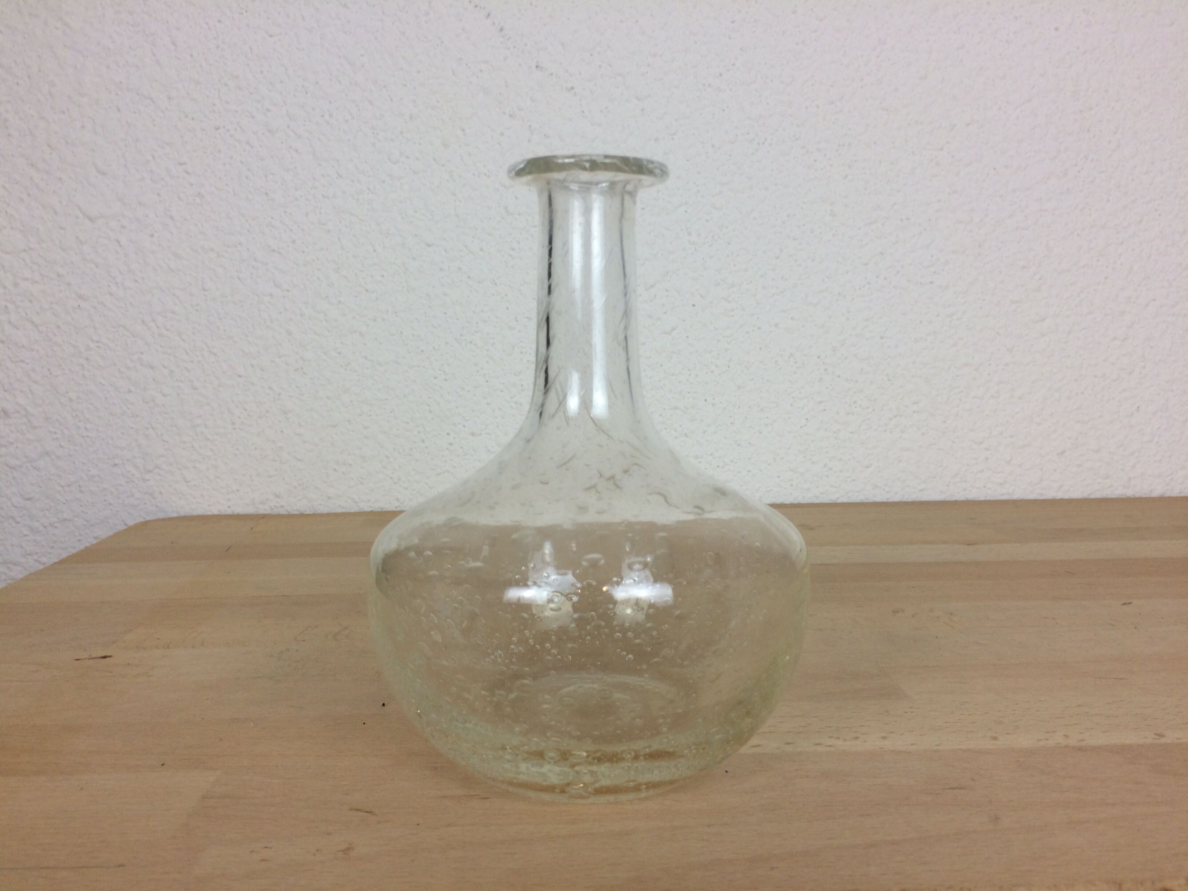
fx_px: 995
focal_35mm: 29
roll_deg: +0.4
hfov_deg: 61.7
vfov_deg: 48.2
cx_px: 594
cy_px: 446
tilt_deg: -5.2
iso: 50
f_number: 2.2
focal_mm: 4.15
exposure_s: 1/100
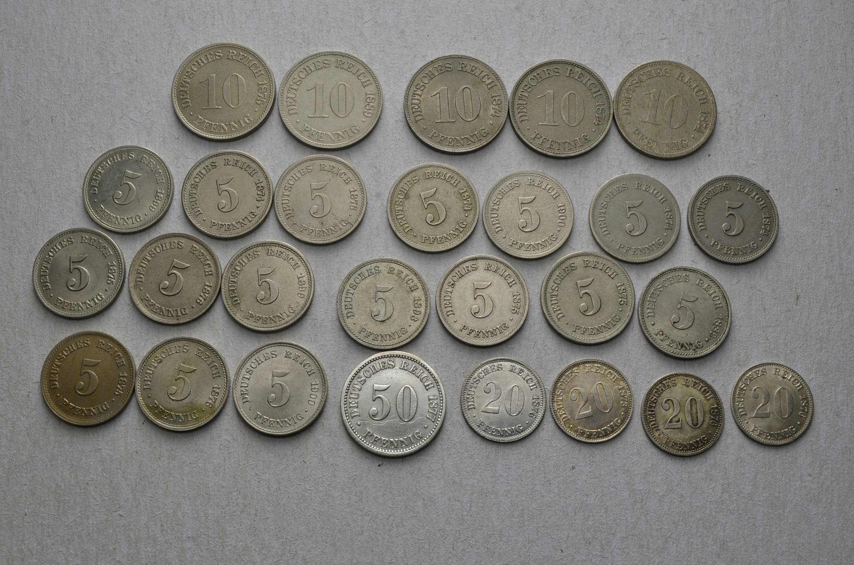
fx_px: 994
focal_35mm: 42
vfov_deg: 31.8
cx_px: 427
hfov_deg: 46.5
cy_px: 282
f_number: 14
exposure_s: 1/250
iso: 400
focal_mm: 28
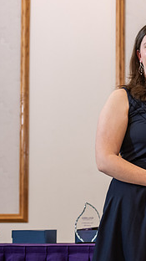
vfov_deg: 13.8
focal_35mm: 156
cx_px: 192
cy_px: 105
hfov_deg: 7.7
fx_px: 1076
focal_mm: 80
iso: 1250
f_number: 3.5
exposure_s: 1/200
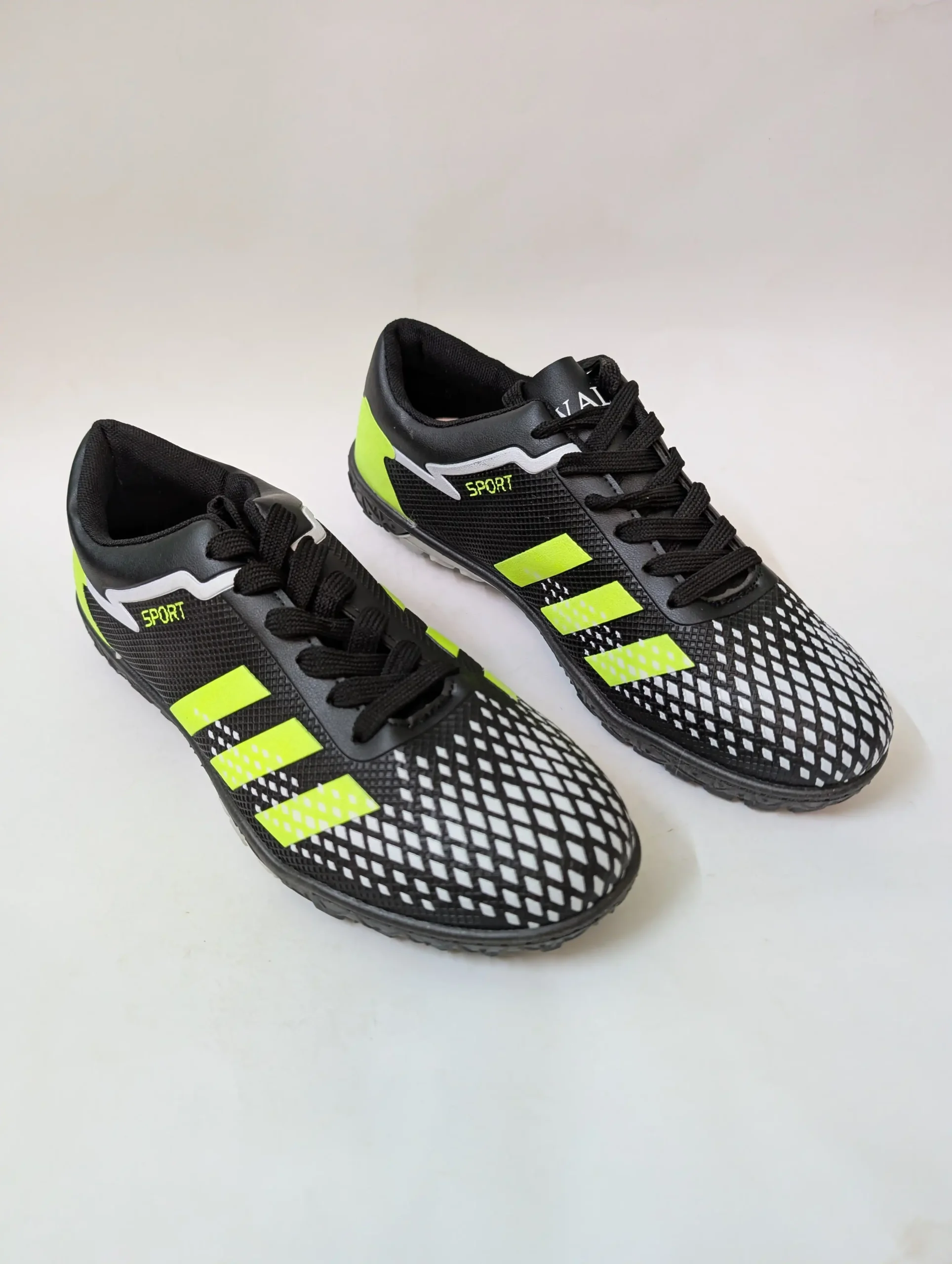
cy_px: 632
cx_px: 476
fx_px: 878
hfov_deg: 56.9
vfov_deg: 71.5
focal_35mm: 24
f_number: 1.68
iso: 246
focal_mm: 6.9
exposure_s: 1/50
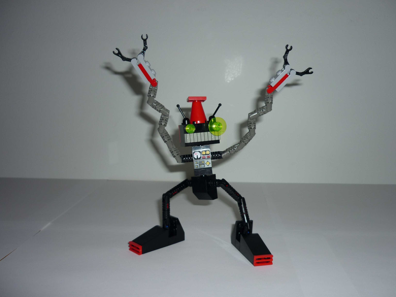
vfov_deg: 42.9
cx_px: 198
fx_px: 378
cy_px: 148
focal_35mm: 33
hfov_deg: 55.4
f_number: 2.8
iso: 100
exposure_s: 1/30
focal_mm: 5.5
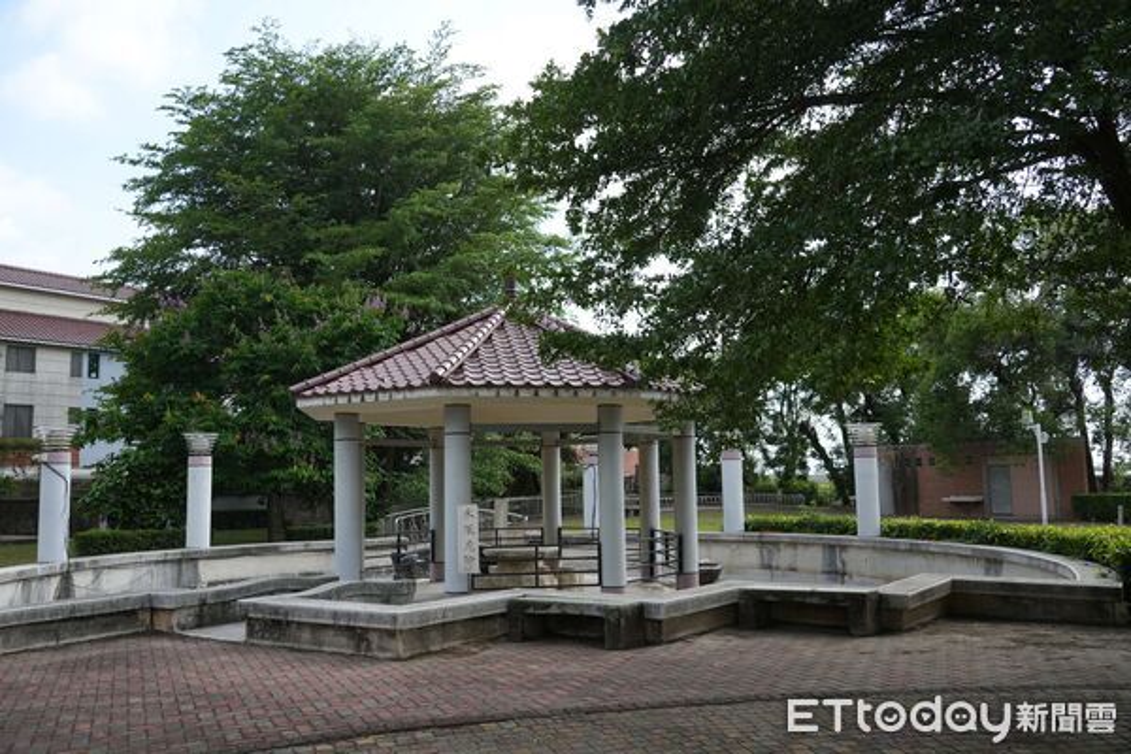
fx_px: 942
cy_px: 377
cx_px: 566
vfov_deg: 43.6
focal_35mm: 30
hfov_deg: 61.9
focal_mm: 30
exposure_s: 1/640
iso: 200
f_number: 4.5
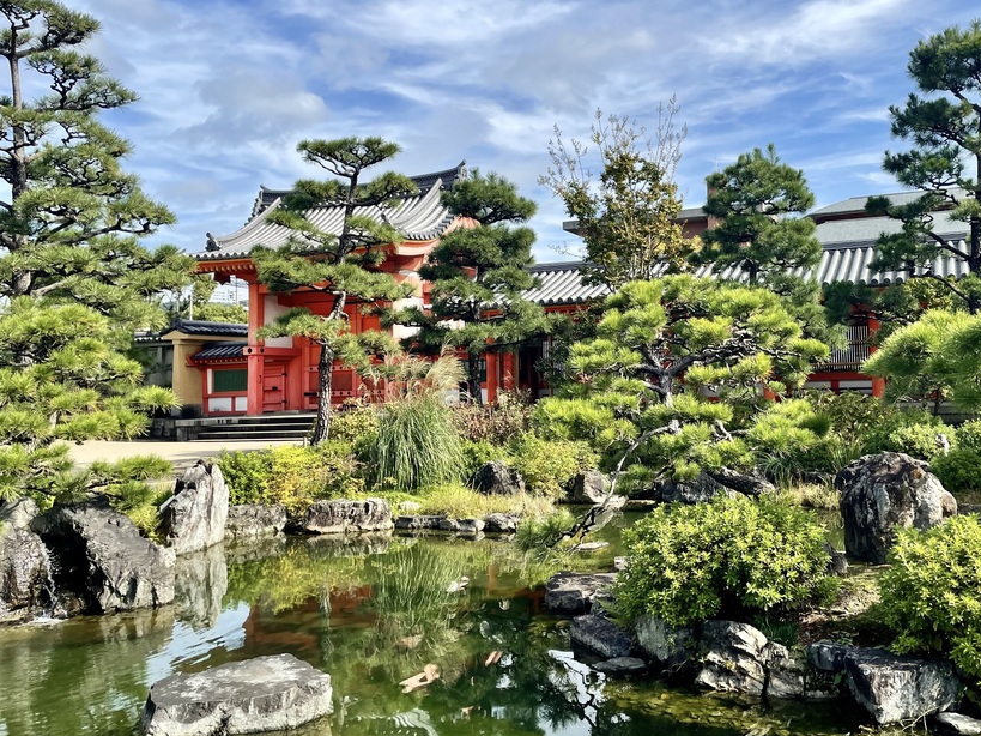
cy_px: 319
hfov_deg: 56.3
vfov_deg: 44.0
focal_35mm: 32
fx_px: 907
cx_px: 601
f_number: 1.6
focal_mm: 4.2
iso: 32
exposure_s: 1/2882
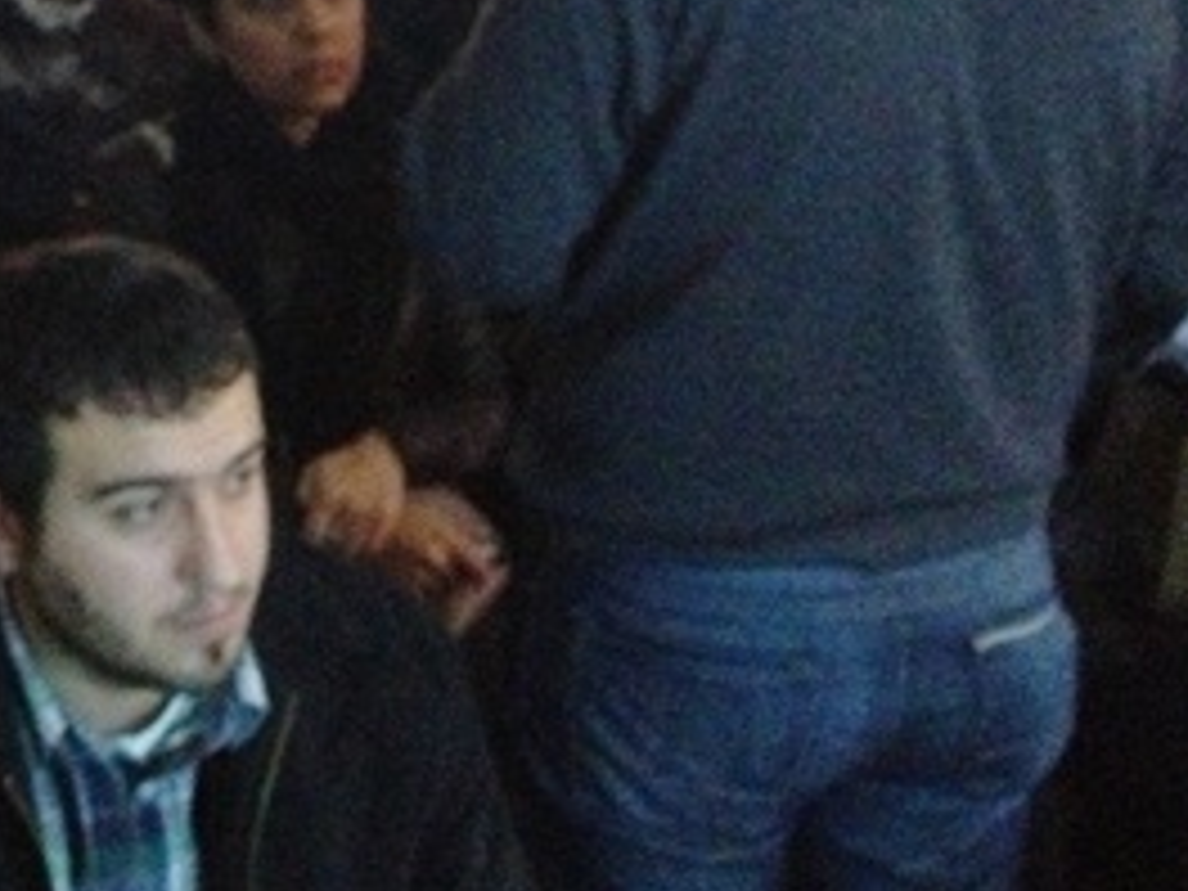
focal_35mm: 85
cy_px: -72
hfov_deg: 22.2
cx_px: 27
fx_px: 2917
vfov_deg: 16.9
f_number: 2.4
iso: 800
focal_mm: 4.28
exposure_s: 1/15
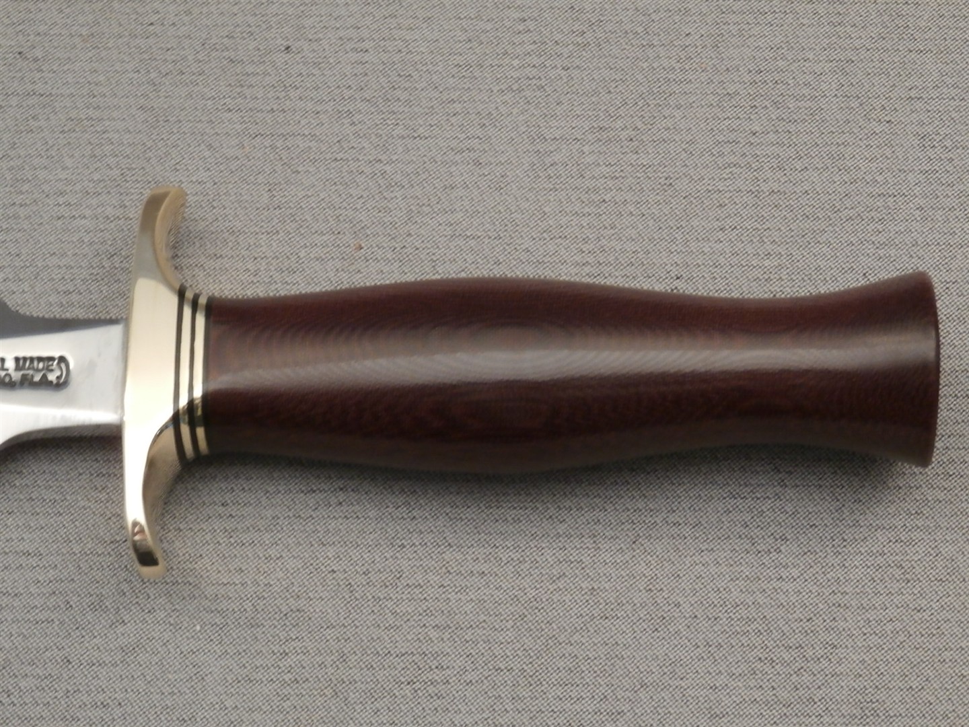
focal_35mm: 97
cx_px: 484
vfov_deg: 15.2
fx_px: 2715
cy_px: 364
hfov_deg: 20.2
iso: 400
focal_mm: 17.34
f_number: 4.9
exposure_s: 1/8
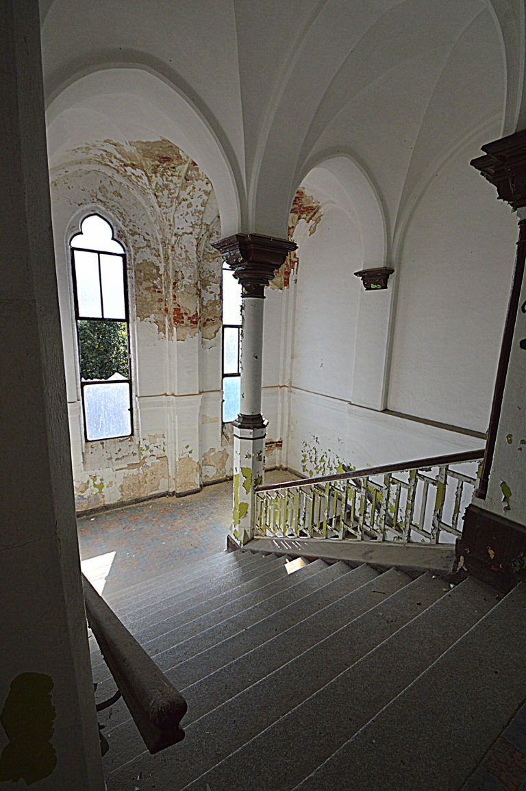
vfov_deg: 100.4
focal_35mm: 15
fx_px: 329
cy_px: 396
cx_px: 263
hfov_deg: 77.2
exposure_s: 1/250
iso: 400
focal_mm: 10
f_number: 8
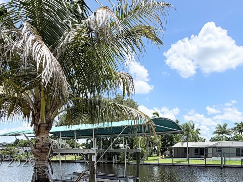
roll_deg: +1.3
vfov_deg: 42.0
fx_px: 218
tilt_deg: -1.9
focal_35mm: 31
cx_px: 138
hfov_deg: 58.1
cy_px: 162
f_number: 2.2
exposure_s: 1/830
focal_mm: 2.22
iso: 20
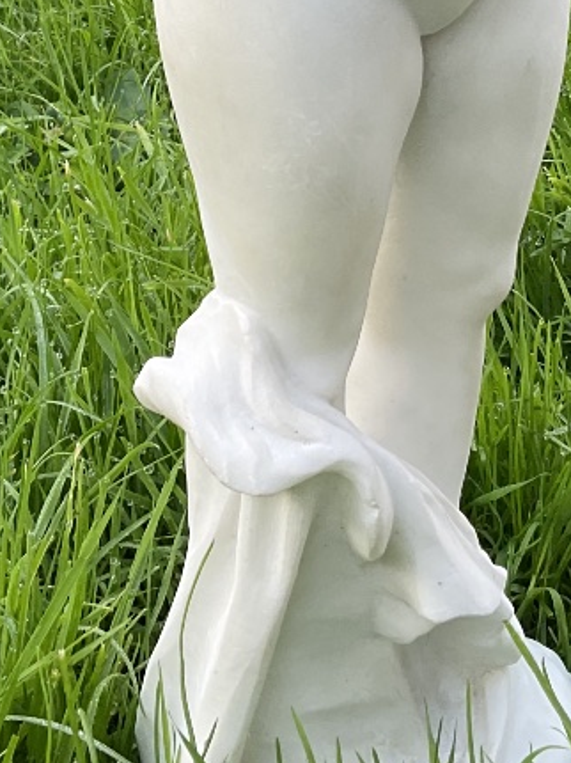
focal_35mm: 81
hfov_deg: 18.2
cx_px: 294
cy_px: -21
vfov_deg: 23.0
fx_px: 1783
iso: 16
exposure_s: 1/164
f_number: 1.8
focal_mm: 3
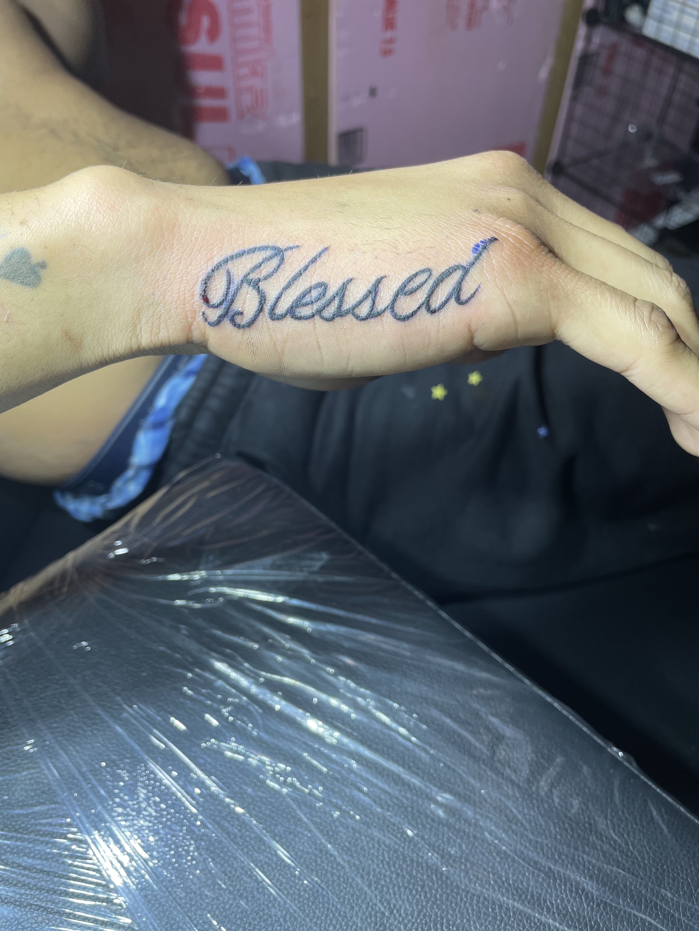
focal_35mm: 26
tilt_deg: -49.3
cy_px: 466
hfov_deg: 53.1
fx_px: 700
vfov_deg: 67.3
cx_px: 350
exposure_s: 1/120
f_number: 1.6
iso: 40
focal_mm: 4.2
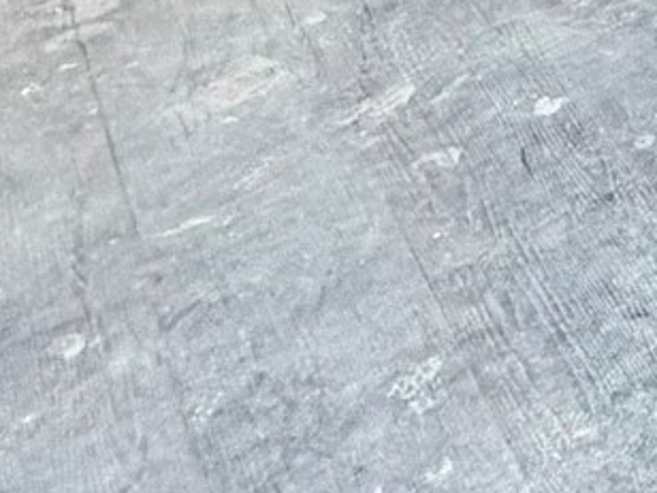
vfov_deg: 10.7
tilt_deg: -3.6
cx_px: 1378
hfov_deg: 15.8
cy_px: -1001
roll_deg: +2.0
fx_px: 1765
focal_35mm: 93
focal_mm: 2.22
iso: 320
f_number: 2.2
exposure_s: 1/78
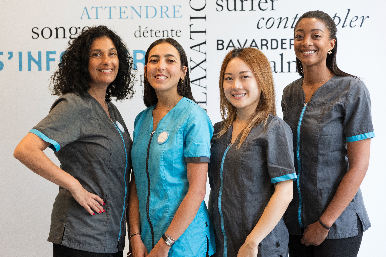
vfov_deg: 22.6
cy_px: 128
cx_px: 193
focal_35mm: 60
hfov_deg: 33.4
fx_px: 643
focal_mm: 60
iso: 5000
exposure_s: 1/640
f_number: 2.8
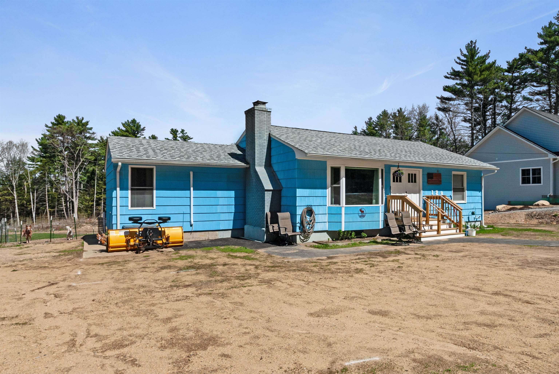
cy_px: 187
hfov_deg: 81.1
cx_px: 280
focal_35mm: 21
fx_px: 326
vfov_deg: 59.6
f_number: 10
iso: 200
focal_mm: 14
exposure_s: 1/500
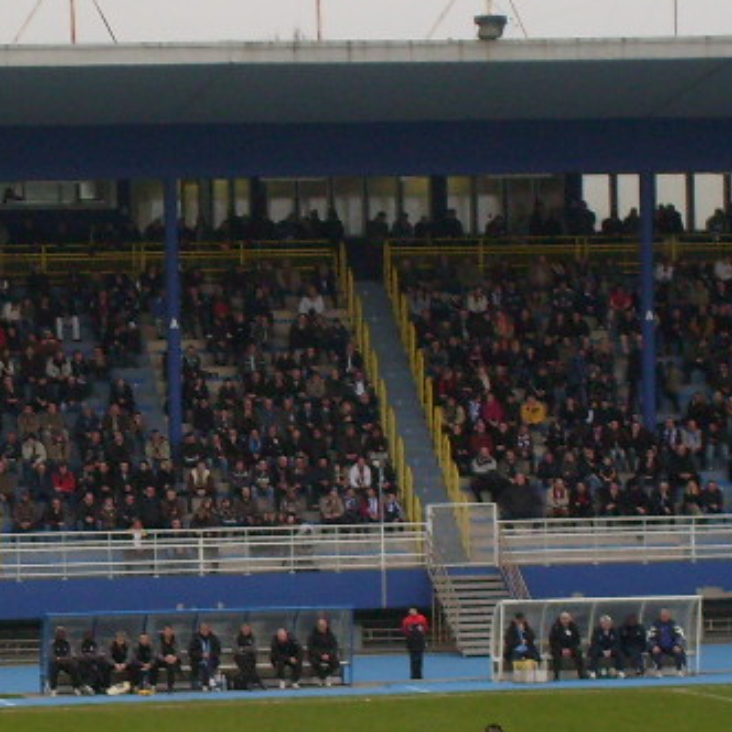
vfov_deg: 7.9
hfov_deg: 7.9
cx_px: 159
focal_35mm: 221
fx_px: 5287
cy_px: 415
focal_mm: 13.7
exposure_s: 1/30
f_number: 4.2
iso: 100
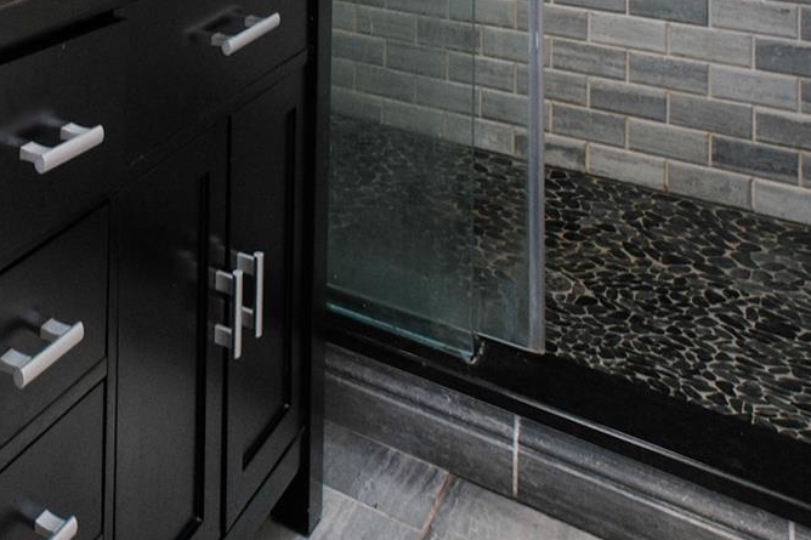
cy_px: -271
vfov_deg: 23.4
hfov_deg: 35.5
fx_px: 1036
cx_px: -114
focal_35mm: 46
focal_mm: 10
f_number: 6.4
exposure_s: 1/125
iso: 800
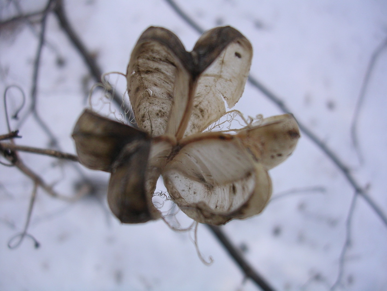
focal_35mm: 38
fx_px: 425
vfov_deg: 37.7
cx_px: 194
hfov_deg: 49.0
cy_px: 146
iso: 50
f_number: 2.8
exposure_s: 1/176
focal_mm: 5.8
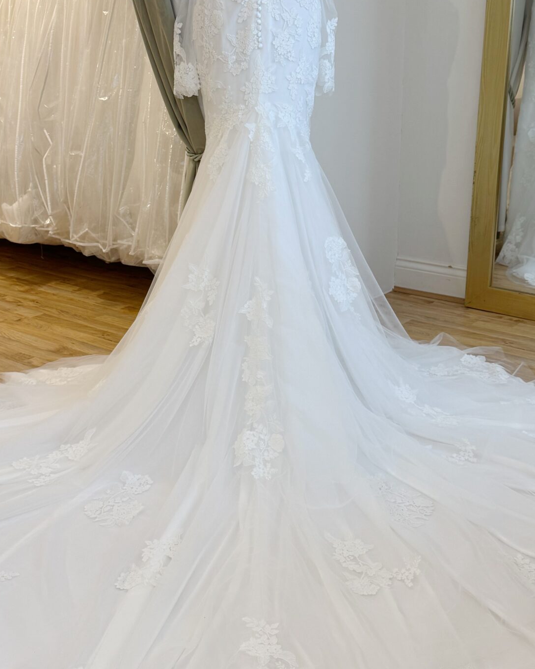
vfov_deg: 41.8
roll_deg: +1.1
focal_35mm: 44
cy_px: 261
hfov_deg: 34.1
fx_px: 871
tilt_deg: -14.2
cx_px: 260
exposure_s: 1/100
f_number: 1.78
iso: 100
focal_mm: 6.76
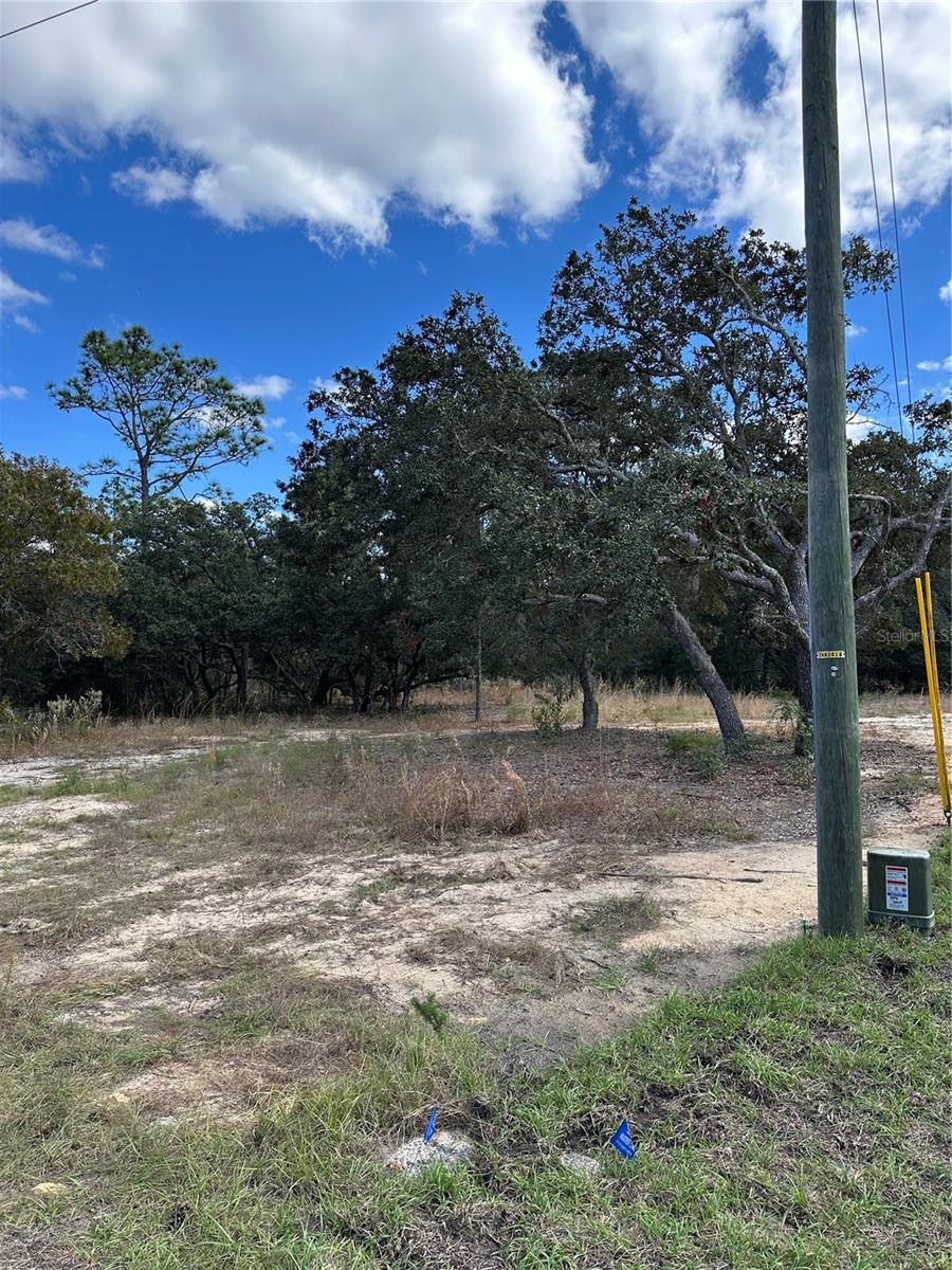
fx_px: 880
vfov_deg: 71.6
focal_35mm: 24
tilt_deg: +3.7
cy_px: 635
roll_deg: +0.1
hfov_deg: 56.8
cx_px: 476
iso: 80
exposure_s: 1/1721
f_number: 1.78
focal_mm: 6.86
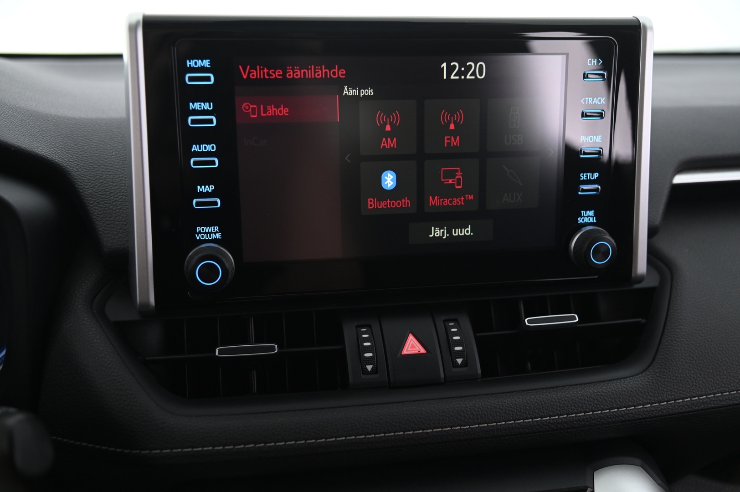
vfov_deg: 35.0
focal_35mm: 38
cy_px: 246
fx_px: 780
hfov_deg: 50.7
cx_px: 370
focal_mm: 38
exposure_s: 1/25
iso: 2000
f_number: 4
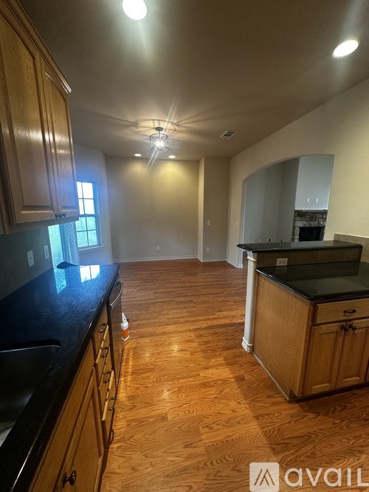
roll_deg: -0.5
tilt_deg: -8.3
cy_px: 246
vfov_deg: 102.1
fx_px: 199
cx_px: 184
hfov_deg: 85.7
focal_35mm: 14
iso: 160
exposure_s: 1/60
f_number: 2.2
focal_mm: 2.22
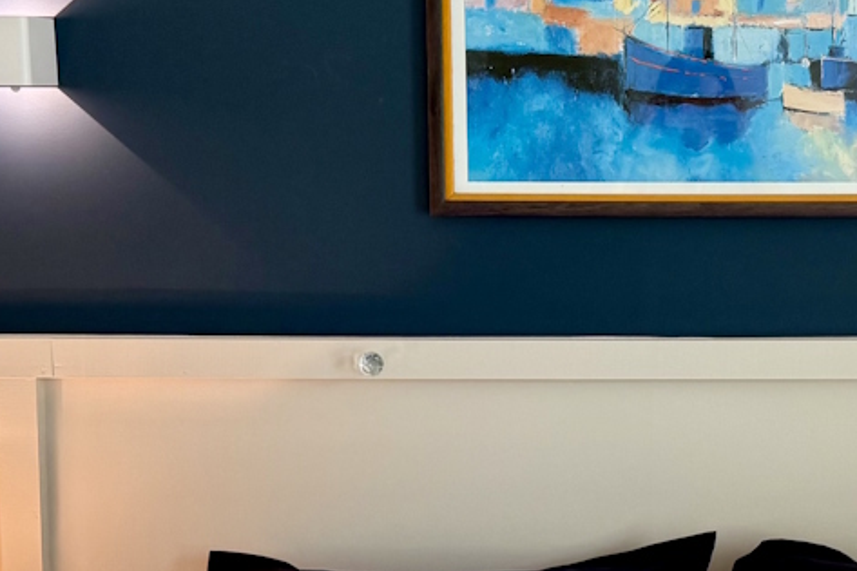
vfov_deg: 17.9
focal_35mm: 76
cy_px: 323
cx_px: 712
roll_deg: -0.6
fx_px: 1808
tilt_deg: -7.8
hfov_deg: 26.1
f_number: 1.78
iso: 160
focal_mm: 6.76
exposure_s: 1/100
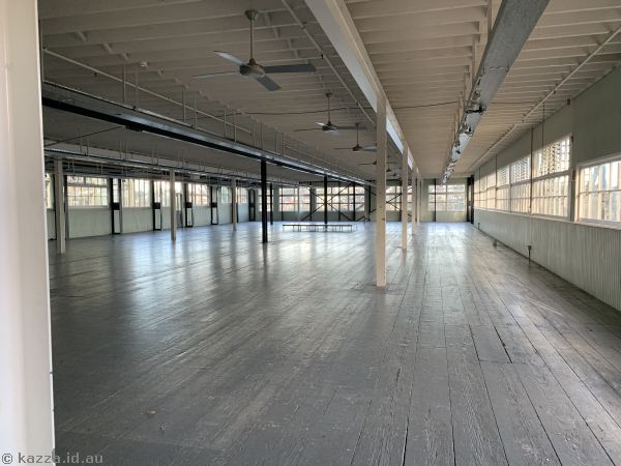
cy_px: 233
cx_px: 310
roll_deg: +0.9
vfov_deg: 53.1
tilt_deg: -3.3
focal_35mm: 26
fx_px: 466
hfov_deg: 67.3
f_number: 1.8
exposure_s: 1/118
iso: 100
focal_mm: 4.25
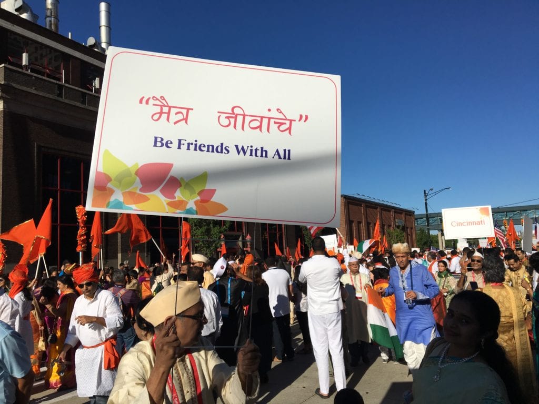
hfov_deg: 61.7
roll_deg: +2.7
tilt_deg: +6.9
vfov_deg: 48.2
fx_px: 452
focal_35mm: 29
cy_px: 202
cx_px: 270
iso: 25
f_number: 2.2
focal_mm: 4.15
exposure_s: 1/4274
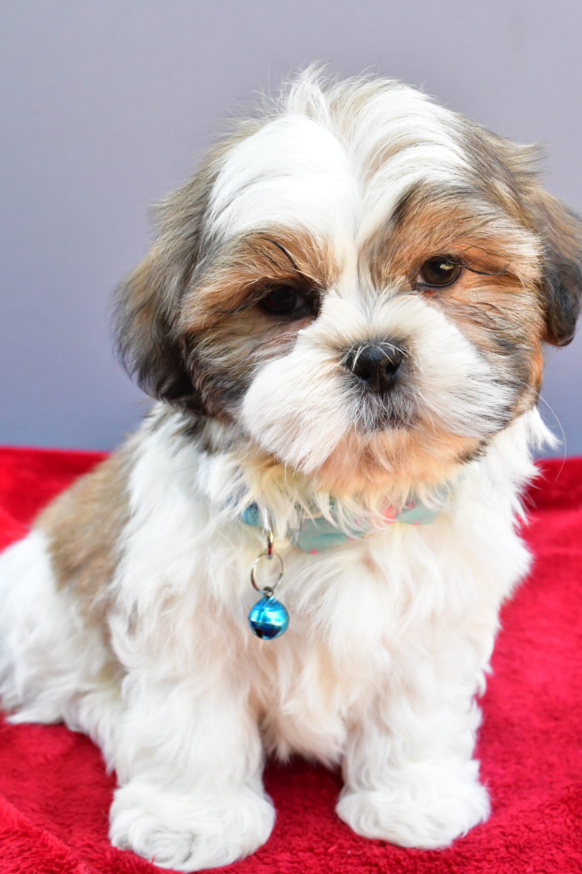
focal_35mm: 42
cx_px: 291
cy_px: 437
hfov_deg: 31.9
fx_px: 1018
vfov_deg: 46.4
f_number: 10
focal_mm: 28
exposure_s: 1/320
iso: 5000
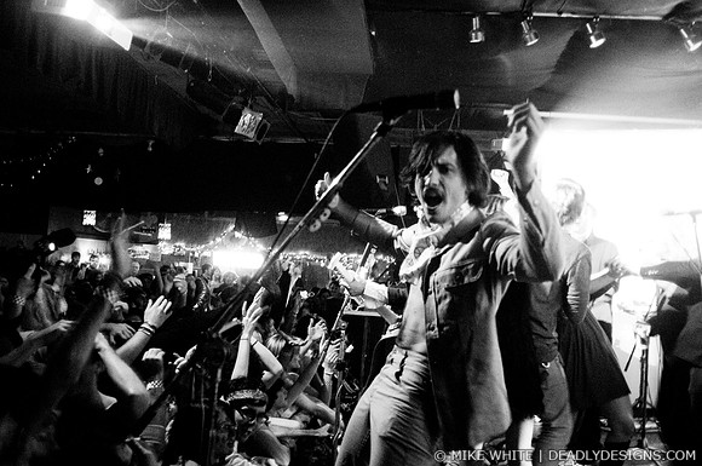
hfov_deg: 62.0
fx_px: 584
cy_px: 233
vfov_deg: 43.5
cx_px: 351
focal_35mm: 30
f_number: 2.8
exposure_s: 1/25
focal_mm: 20
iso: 1250
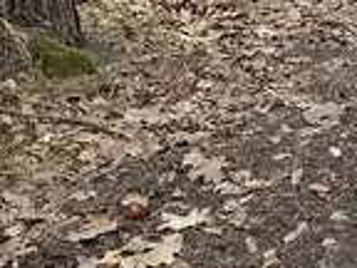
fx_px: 1186
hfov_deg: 15.4
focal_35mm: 115
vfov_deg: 11.4
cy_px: -303
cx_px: 575
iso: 80
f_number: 1.7
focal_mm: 6.3
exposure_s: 1/180
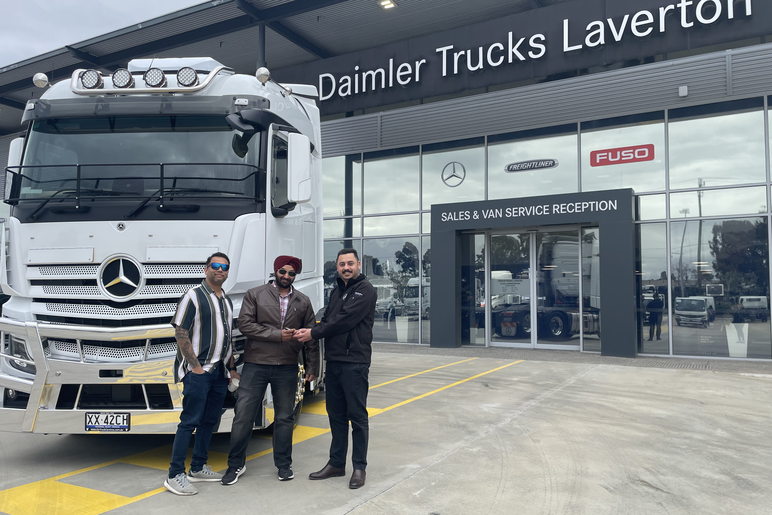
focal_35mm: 28
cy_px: 267
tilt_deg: +2.9
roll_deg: -0.2
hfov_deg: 65.5
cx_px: 390
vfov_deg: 46.4
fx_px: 600
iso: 32
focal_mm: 4.2
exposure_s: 1/1233
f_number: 1.6
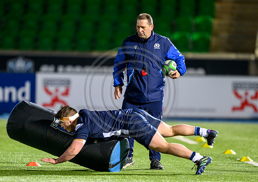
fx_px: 3639
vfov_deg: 2.9
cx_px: 133
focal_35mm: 499
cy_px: 91
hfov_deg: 4.1
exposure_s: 1/640
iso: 6400
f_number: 3.2
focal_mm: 400
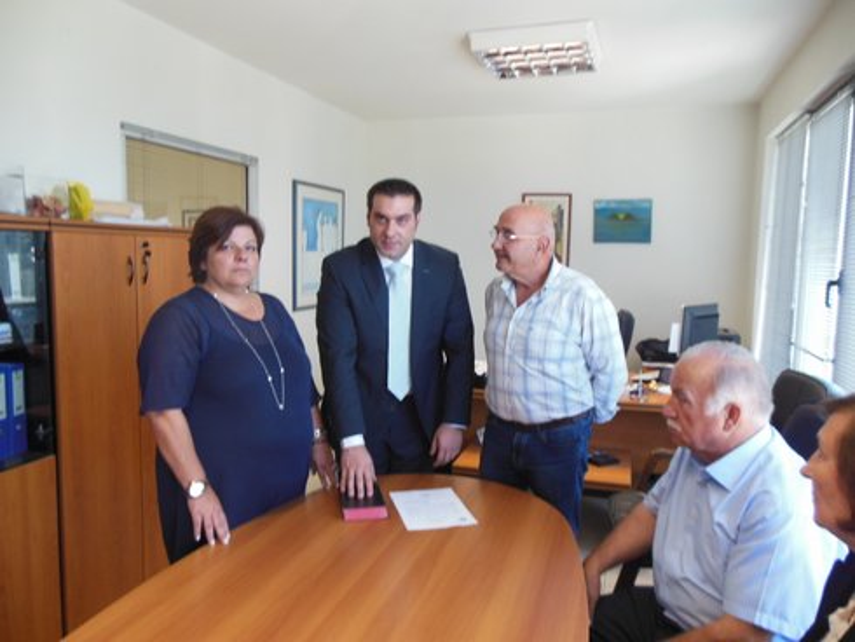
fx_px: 618
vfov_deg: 54.9
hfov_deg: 69.4
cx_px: 428
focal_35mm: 25
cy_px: 321
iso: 200
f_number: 3.2
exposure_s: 1/30
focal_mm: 4.5
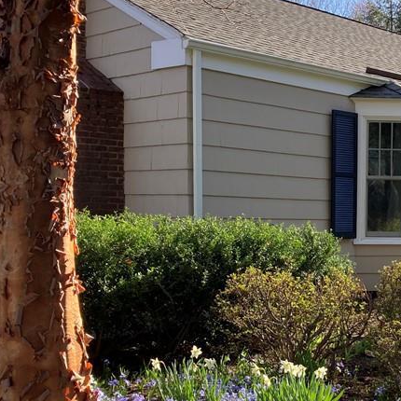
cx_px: 370
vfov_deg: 28.8
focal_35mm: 59
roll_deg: -1.1
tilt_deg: -4.2
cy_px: 282
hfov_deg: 27.9
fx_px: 773
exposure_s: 1/389
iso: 20
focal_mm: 3.99
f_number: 1.8
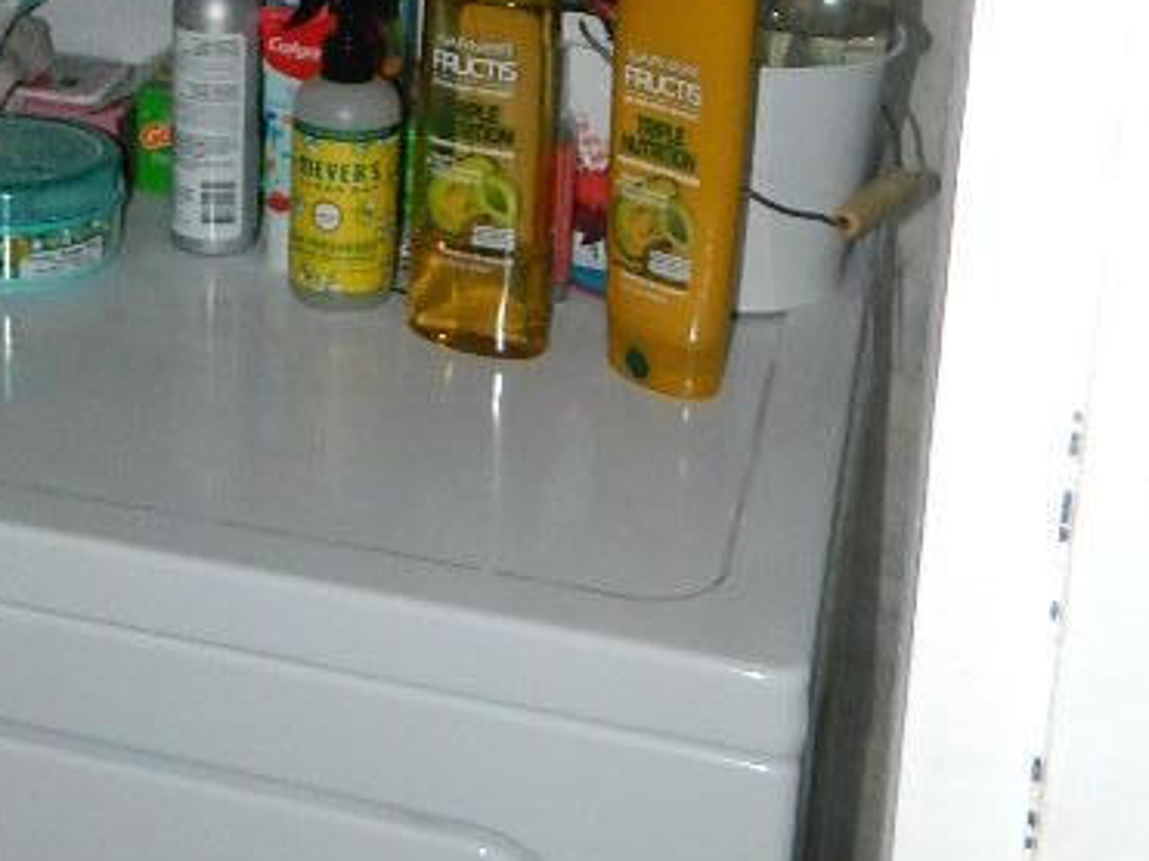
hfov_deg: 26.9
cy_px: 6
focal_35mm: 69
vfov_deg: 20.6
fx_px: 2290
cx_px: 56
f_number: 3.1
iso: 200
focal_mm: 4.5
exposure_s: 1/30
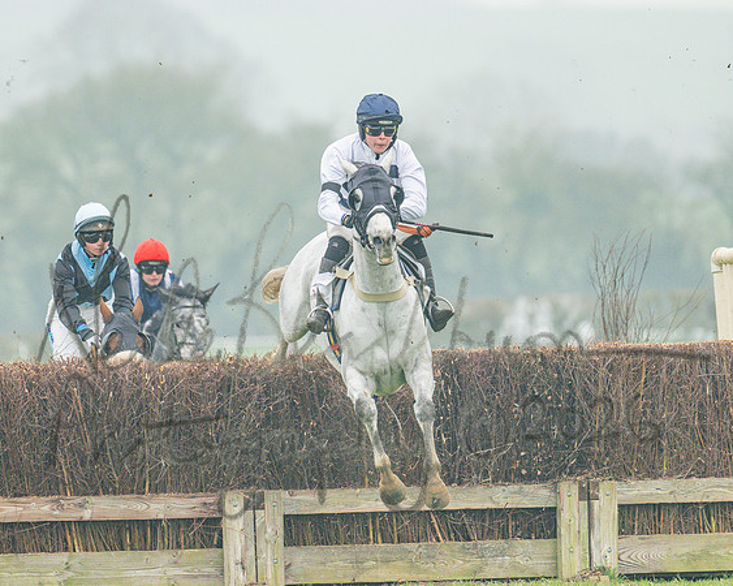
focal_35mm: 667
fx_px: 14465
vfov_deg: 2.3
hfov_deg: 2.9
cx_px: 207
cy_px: 152
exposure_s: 1/1000
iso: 800
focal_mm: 400
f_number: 4.5
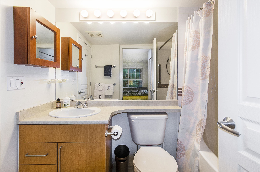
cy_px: 86
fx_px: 108
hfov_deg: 100.5
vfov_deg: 77.1
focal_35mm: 15
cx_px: 130
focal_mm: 10
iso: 100
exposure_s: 1/30
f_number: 8
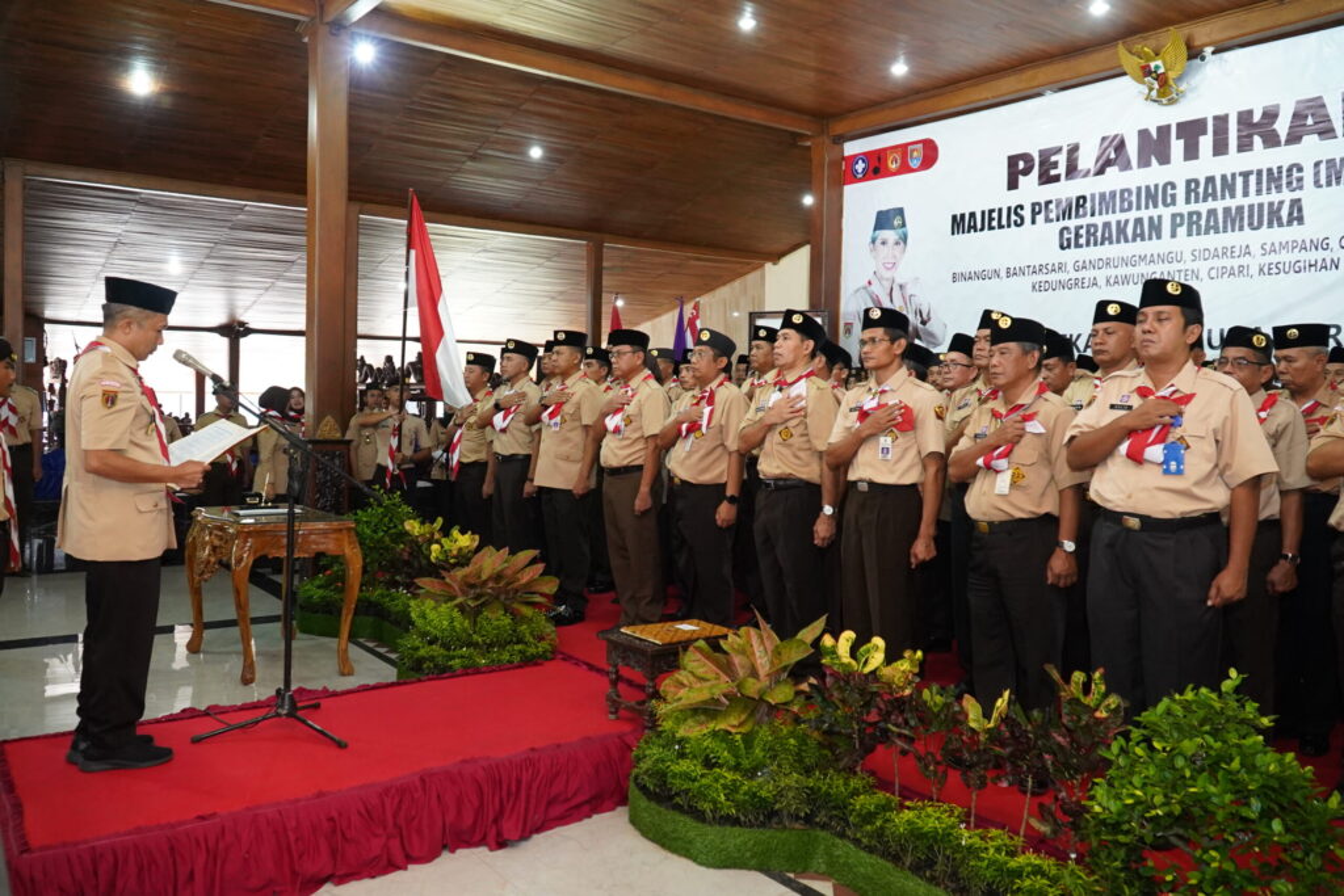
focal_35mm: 27
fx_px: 1008
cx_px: 672
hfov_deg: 67.4
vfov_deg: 47.9
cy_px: 448
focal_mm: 18
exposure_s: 1/100
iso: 3200
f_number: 4.5
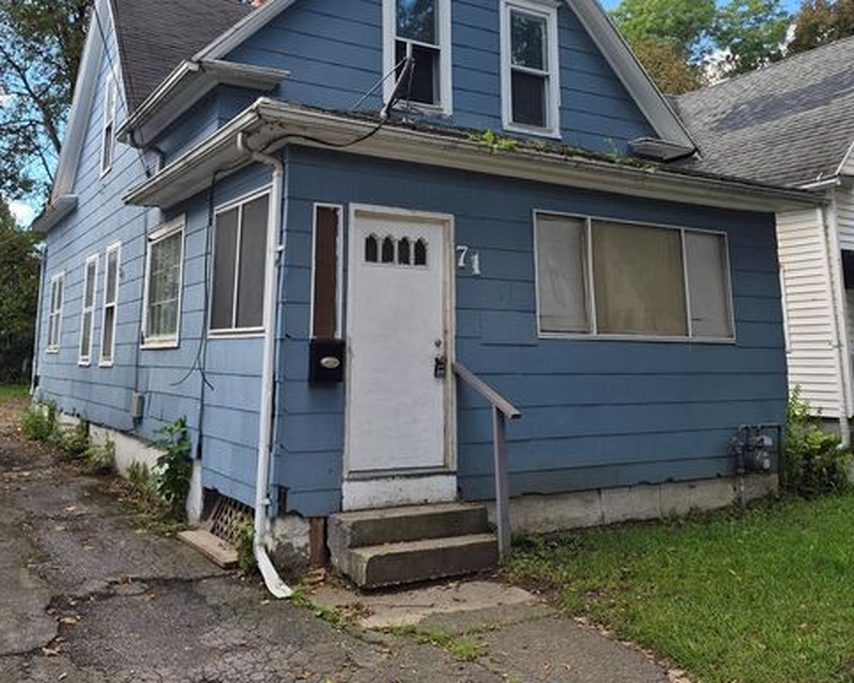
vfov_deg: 46.1
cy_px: 208
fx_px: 783
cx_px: 419
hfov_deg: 57.2
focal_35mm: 31
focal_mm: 5.4
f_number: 1.8
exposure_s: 1/1644
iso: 80
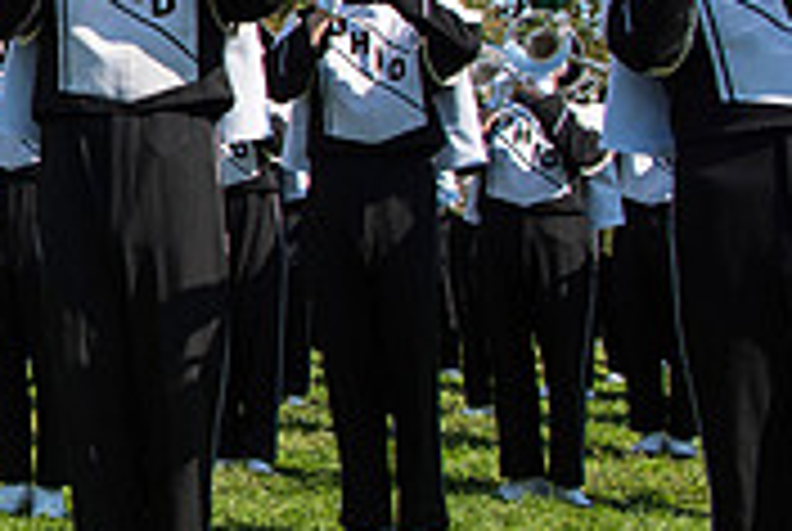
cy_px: 92
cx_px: -454
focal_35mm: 79
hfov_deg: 21.0
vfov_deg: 17.2
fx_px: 1741
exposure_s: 1/1250
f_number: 5.6
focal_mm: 24
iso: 200
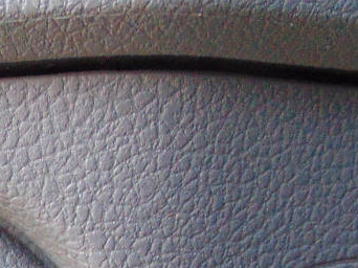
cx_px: -140
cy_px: 479
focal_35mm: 117
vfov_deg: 11.7
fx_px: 1209
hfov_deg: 15.8
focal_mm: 4.5
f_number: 3
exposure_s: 1/30
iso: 100
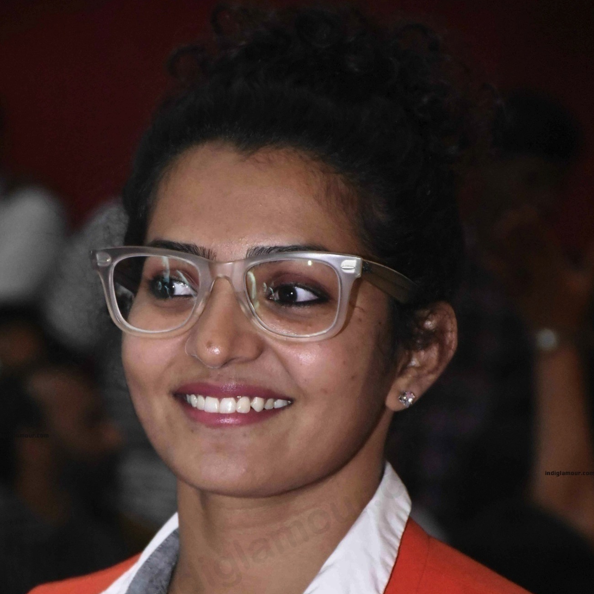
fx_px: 4174
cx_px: 297
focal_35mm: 215
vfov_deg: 8.1
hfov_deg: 8.1
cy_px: 383
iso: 10000
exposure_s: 1/100
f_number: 5.6
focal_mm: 112
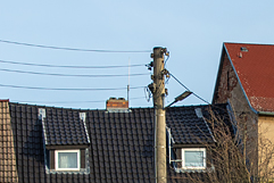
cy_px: 252
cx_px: 223
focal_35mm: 164
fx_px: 1249
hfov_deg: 12.5
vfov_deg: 8.2
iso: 200
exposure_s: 1/640
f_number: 7.1
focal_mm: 22
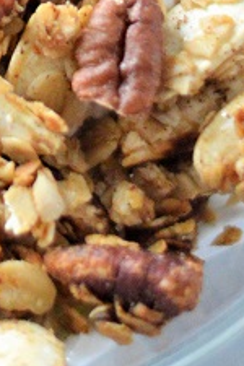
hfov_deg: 4.5
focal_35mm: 301
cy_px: -161
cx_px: -93
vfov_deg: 6.8
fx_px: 3060
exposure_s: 1/500
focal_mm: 50
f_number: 2
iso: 2800
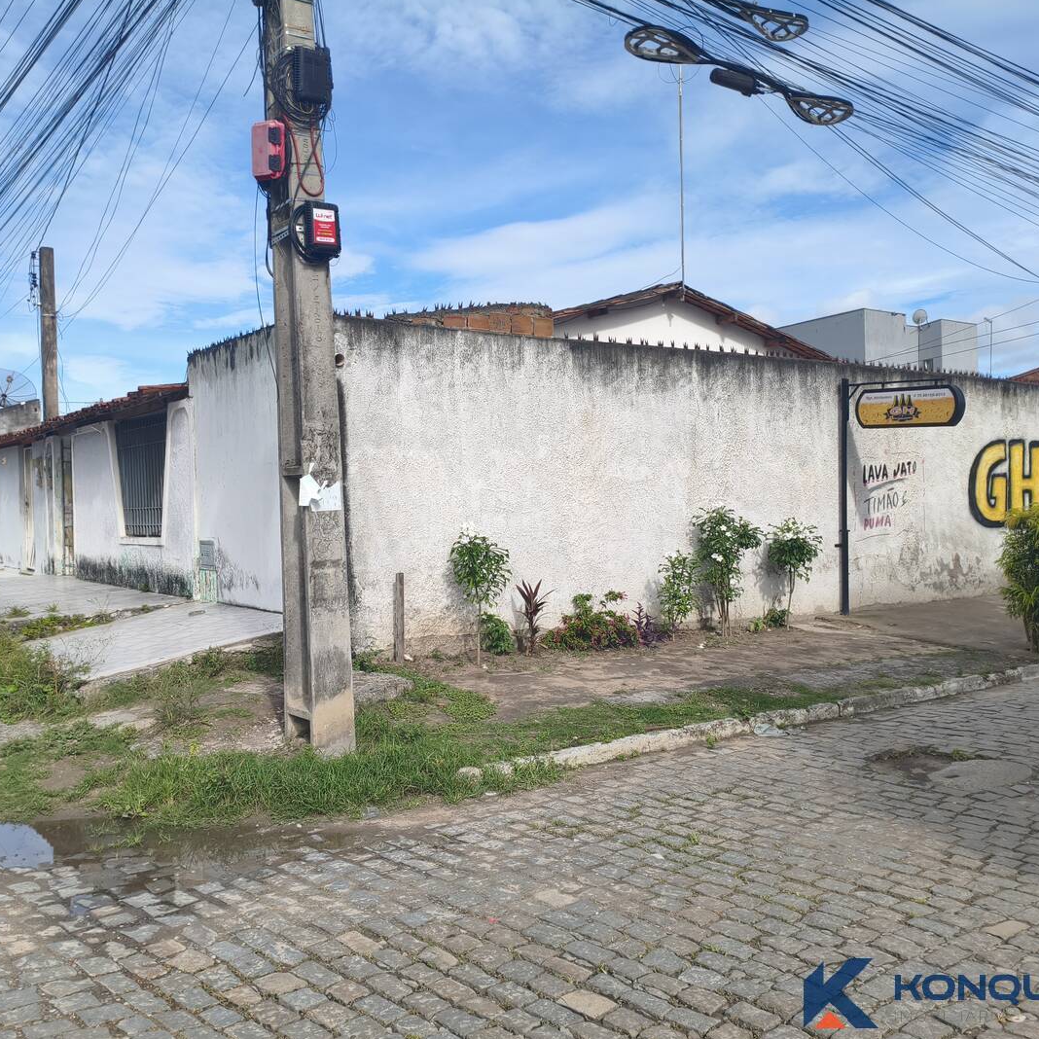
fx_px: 1053
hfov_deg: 52.4
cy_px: 518
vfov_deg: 52.5
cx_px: 458
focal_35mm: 31
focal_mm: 4.94
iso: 80
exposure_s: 1/2530
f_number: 1.5
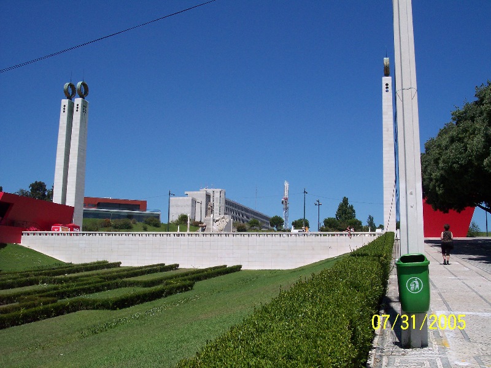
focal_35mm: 38
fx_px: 539
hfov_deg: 49.0
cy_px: 184
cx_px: 246
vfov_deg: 37.7
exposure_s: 1/1000
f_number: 4.8
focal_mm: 8
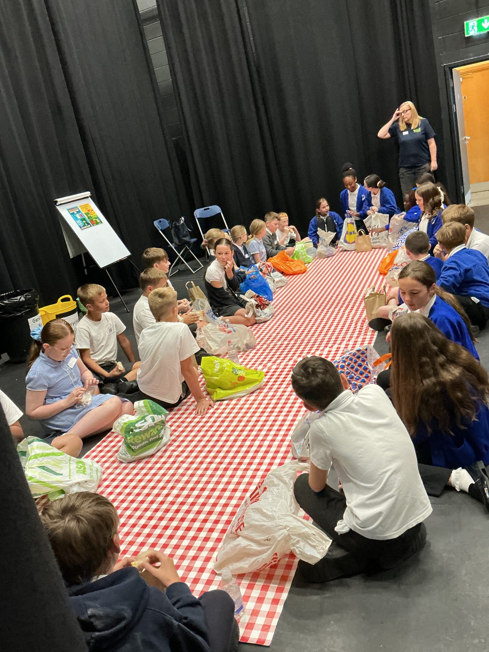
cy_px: 326
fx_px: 546
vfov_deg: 61.7
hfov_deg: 48.2
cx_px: 244
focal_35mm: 29
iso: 250
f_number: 1.8
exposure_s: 1/60
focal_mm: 3
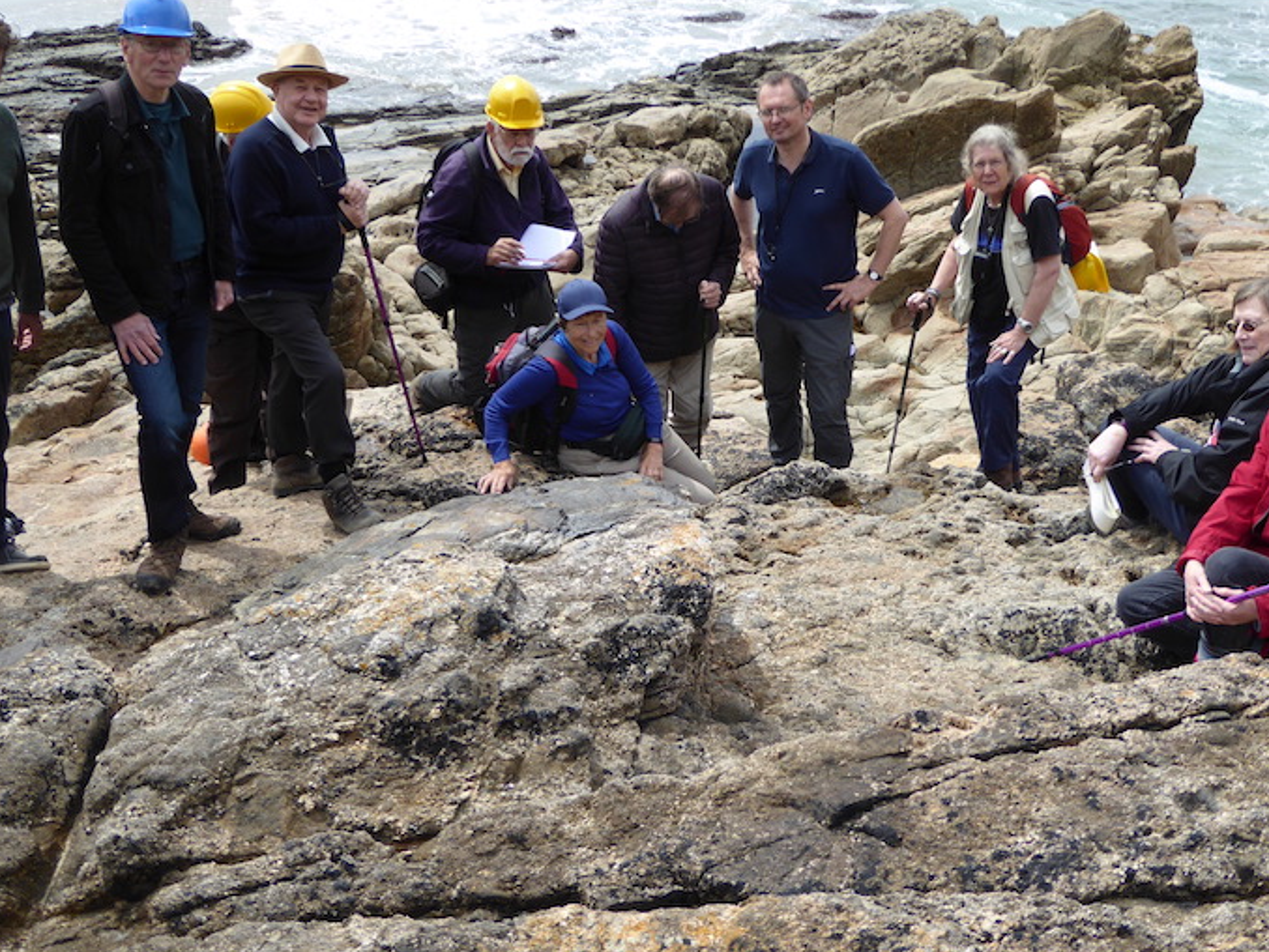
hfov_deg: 41.2
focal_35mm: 46
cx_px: 685
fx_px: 1687
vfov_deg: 31.5
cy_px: 400
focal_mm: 6.7
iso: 100
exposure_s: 1/500
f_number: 3.7
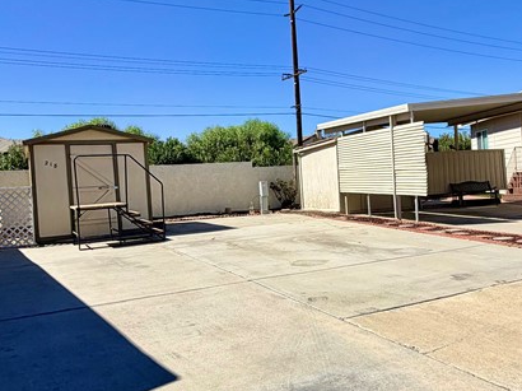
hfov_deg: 52.5
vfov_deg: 40.7
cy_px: 190
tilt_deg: -0.6
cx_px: 297
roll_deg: +3.7
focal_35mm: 35
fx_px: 527
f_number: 2.2
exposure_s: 1/1259
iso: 20
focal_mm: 2.22
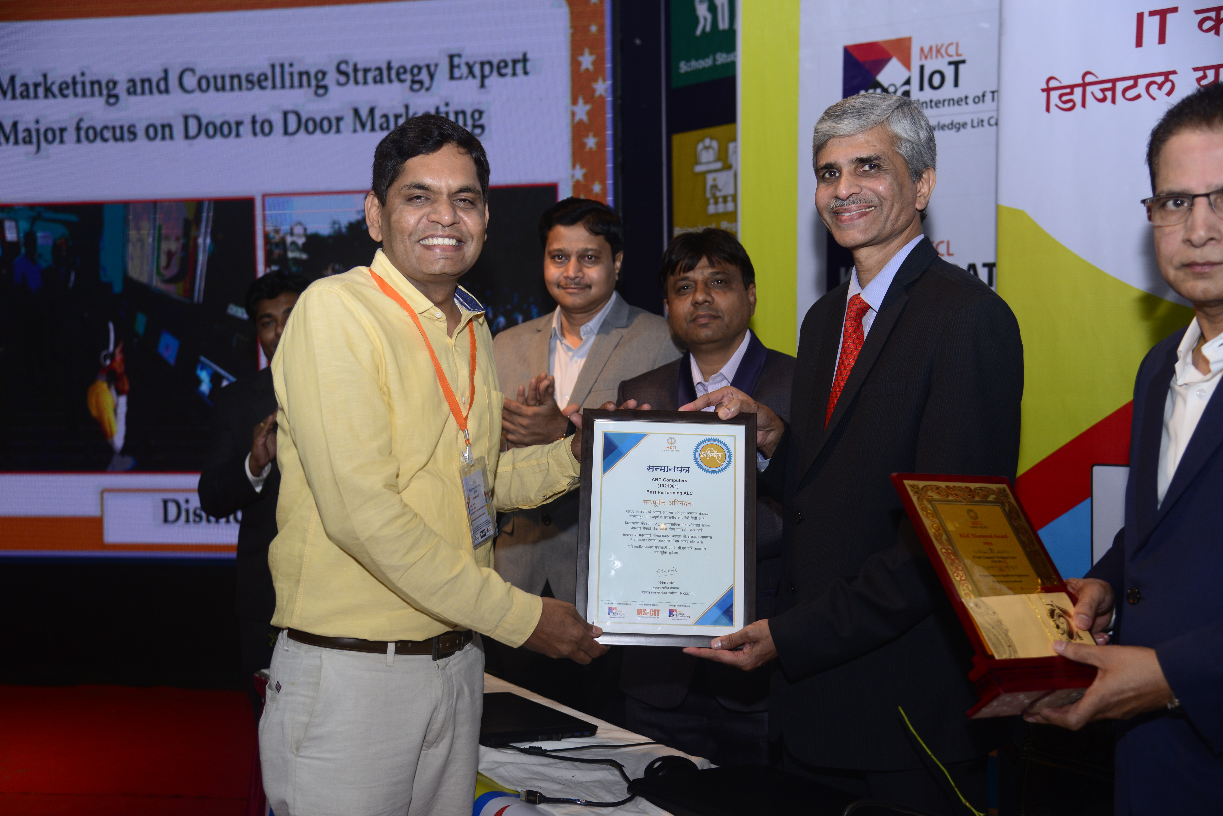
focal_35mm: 46
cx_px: 612
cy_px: 408
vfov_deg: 29.3
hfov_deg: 42.7
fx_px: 1563
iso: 640
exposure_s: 1/200
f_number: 4
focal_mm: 46
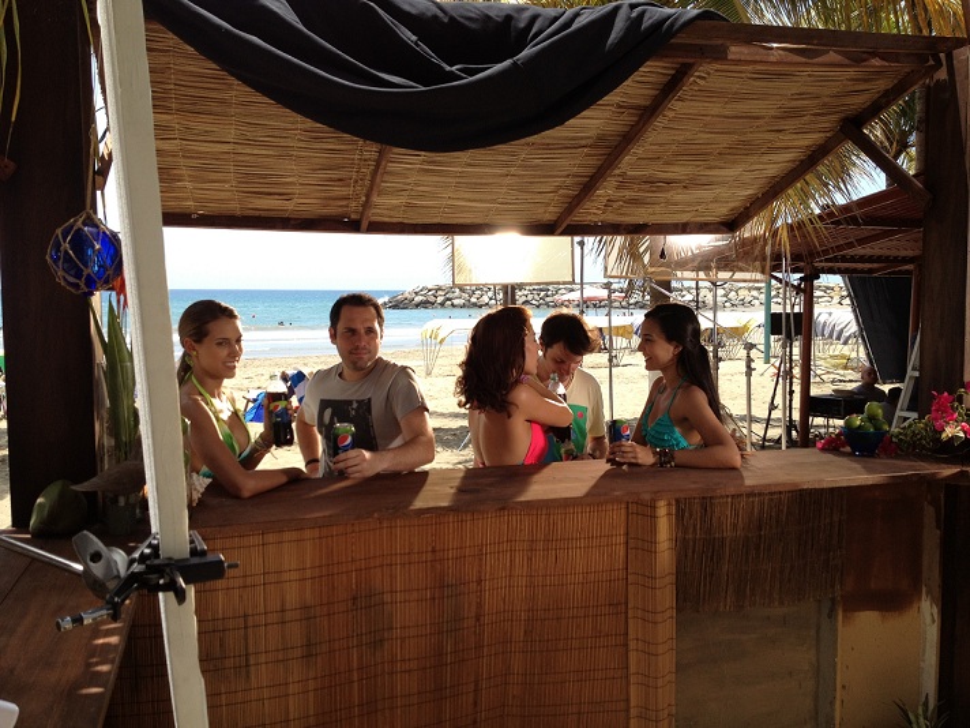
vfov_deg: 40.7
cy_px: 364
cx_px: 485
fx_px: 981
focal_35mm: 35
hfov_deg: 52.6
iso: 64
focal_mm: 4.28
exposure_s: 1/778
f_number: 2.4
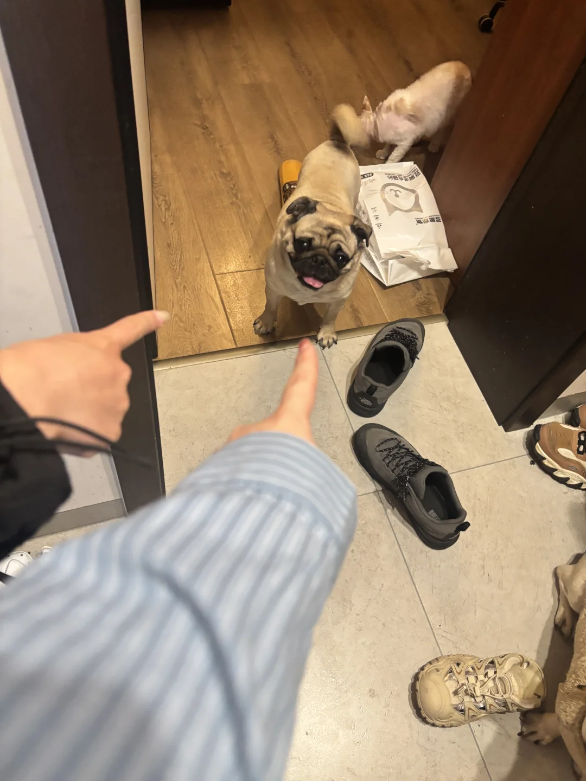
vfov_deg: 67.3
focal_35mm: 26
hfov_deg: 53.1
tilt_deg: -57.9
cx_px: 293
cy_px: 390
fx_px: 587
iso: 500
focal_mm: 5.96
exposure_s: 1/33
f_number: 1.6
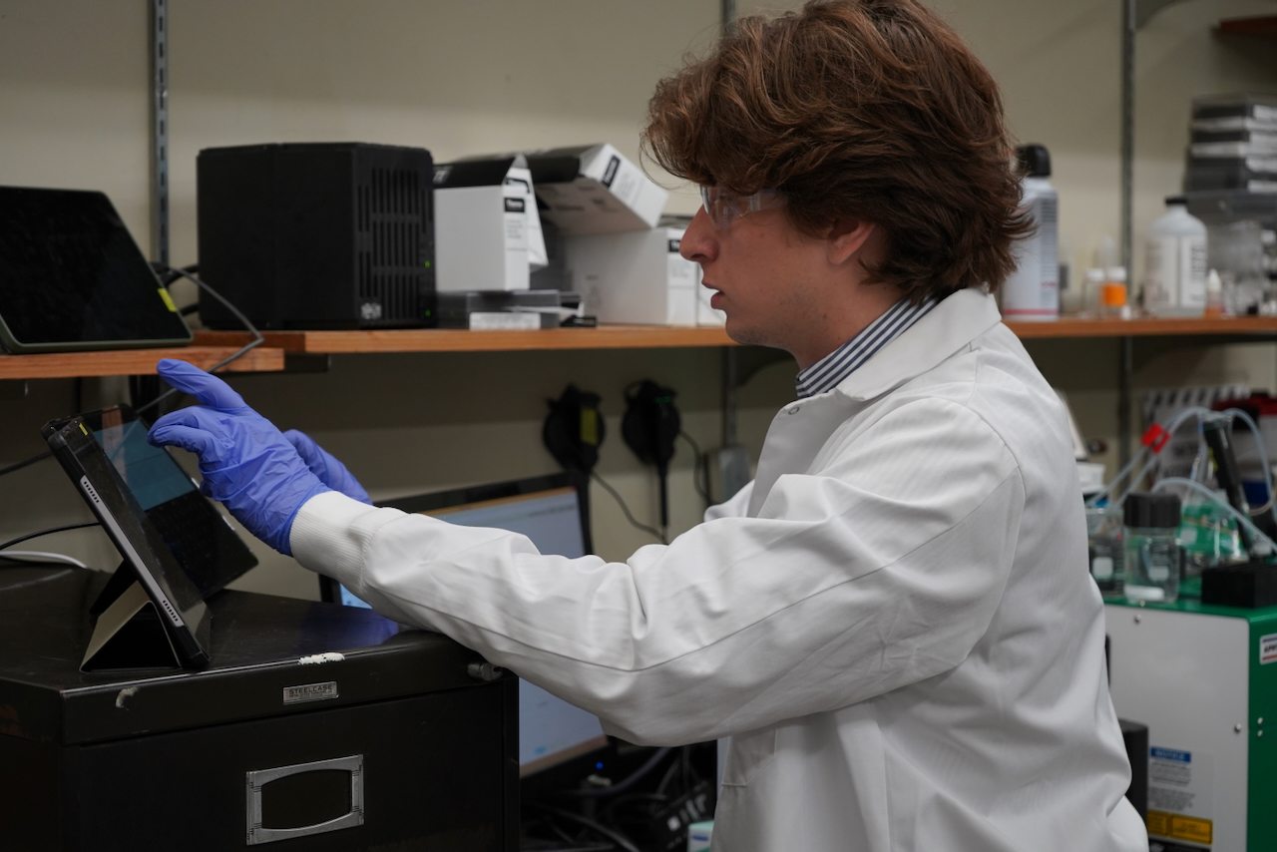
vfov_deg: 19.5
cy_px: 426
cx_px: 638
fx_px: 2483
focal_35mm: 70
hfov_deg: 28.8
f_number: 5.6
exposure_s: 1/160
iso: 1250
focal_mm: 70
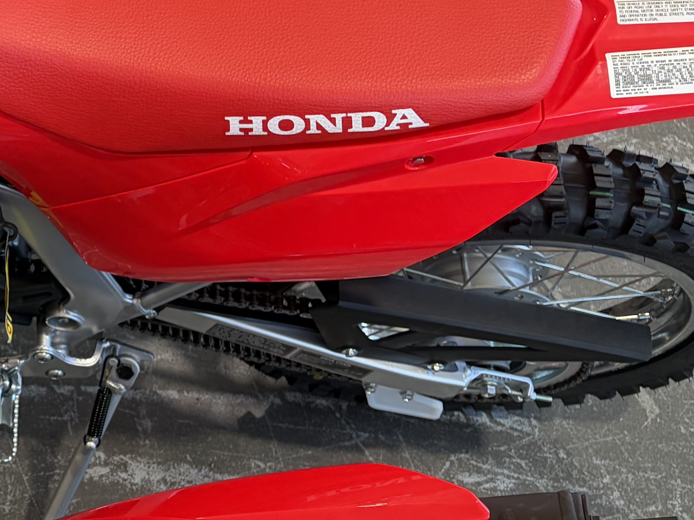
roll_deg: -1.3
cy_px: 87
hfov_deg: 23.9
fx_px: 1524
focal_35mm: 76
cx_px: -83
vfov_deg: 19.2
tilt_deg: -40.3
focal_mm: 5.96
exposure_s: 1/120
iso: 125
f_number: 1.6
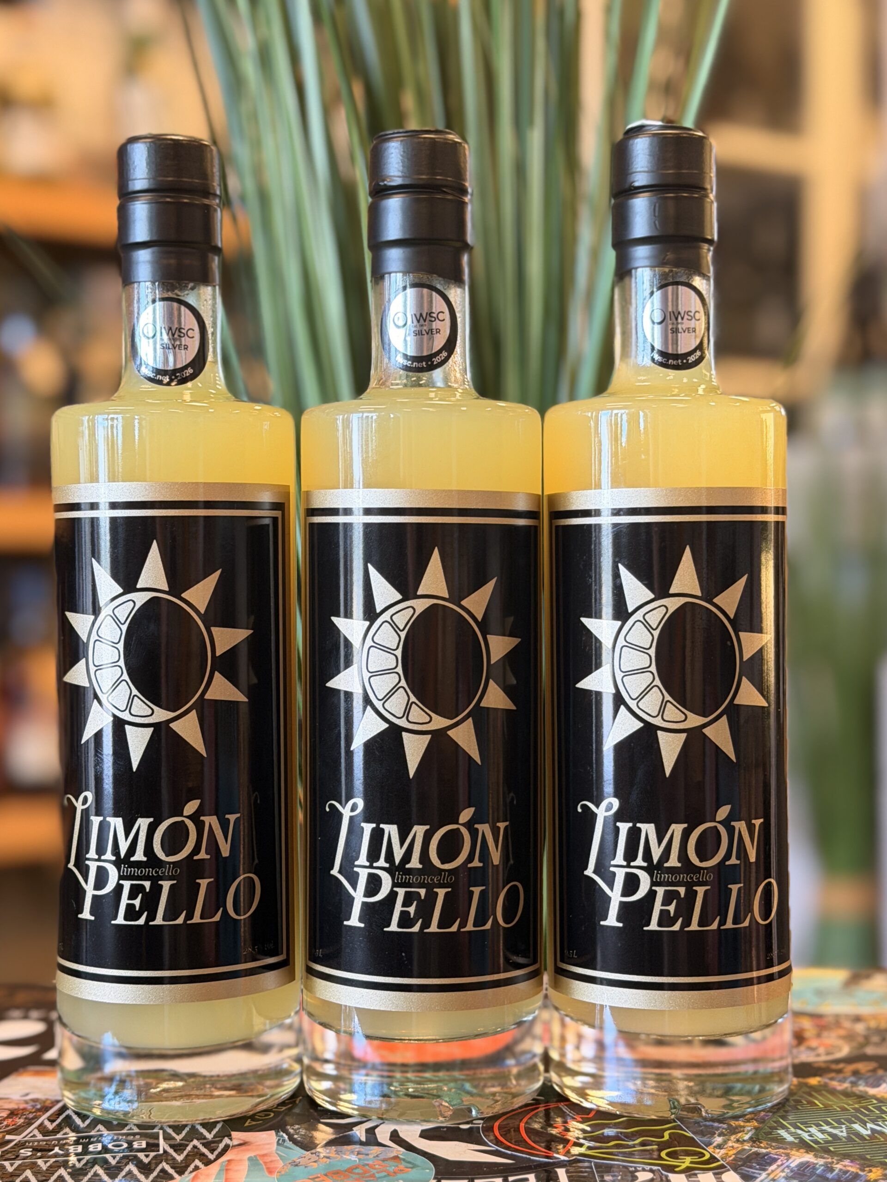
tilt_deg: -0.6
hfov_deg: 30.3
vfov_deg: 39.7
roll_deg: +3.1
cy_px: 591
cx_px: 444
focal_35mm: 48
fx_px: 1640
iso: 125
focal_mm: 6.76
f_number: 1.78
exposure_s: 1/50
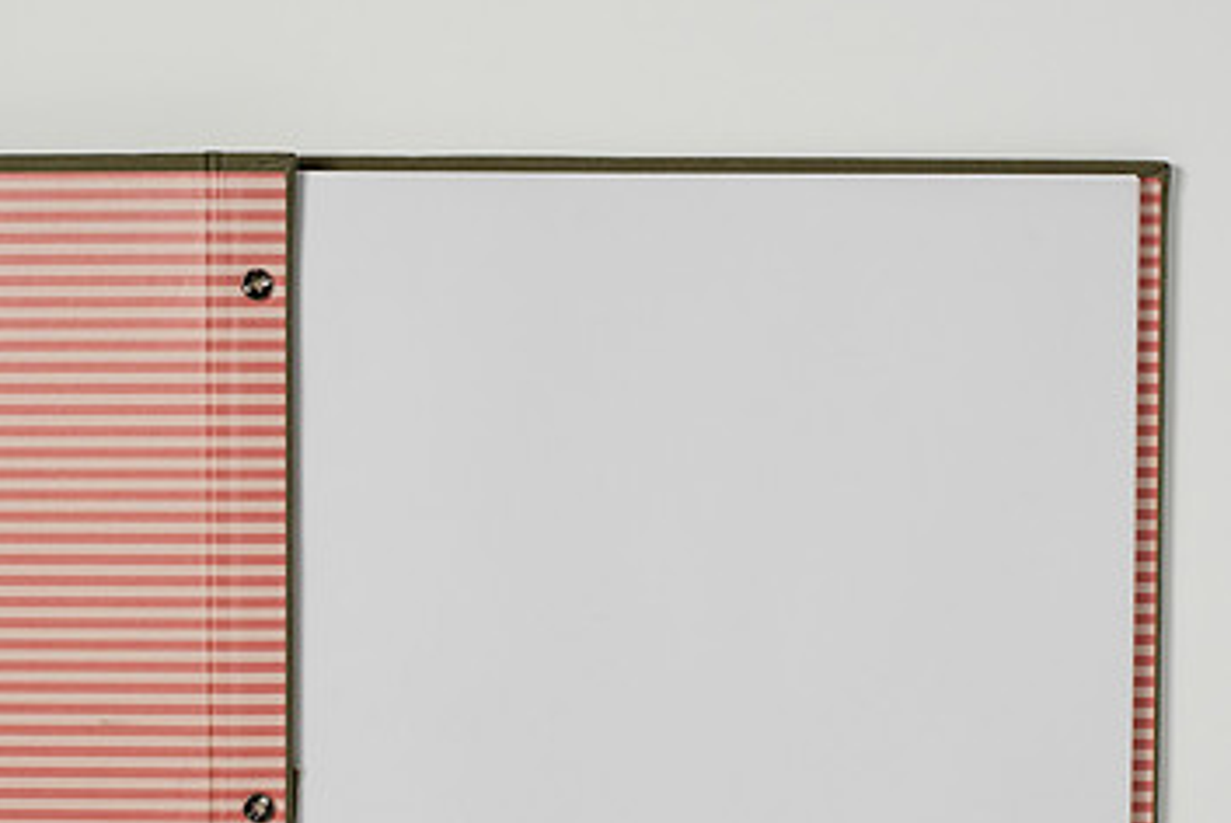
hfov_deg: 18.8
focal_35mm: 108
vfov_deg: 12.7
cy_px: 579
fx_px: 3696
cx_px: 297
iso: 200
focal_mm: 50
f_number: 10
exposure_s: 1/250
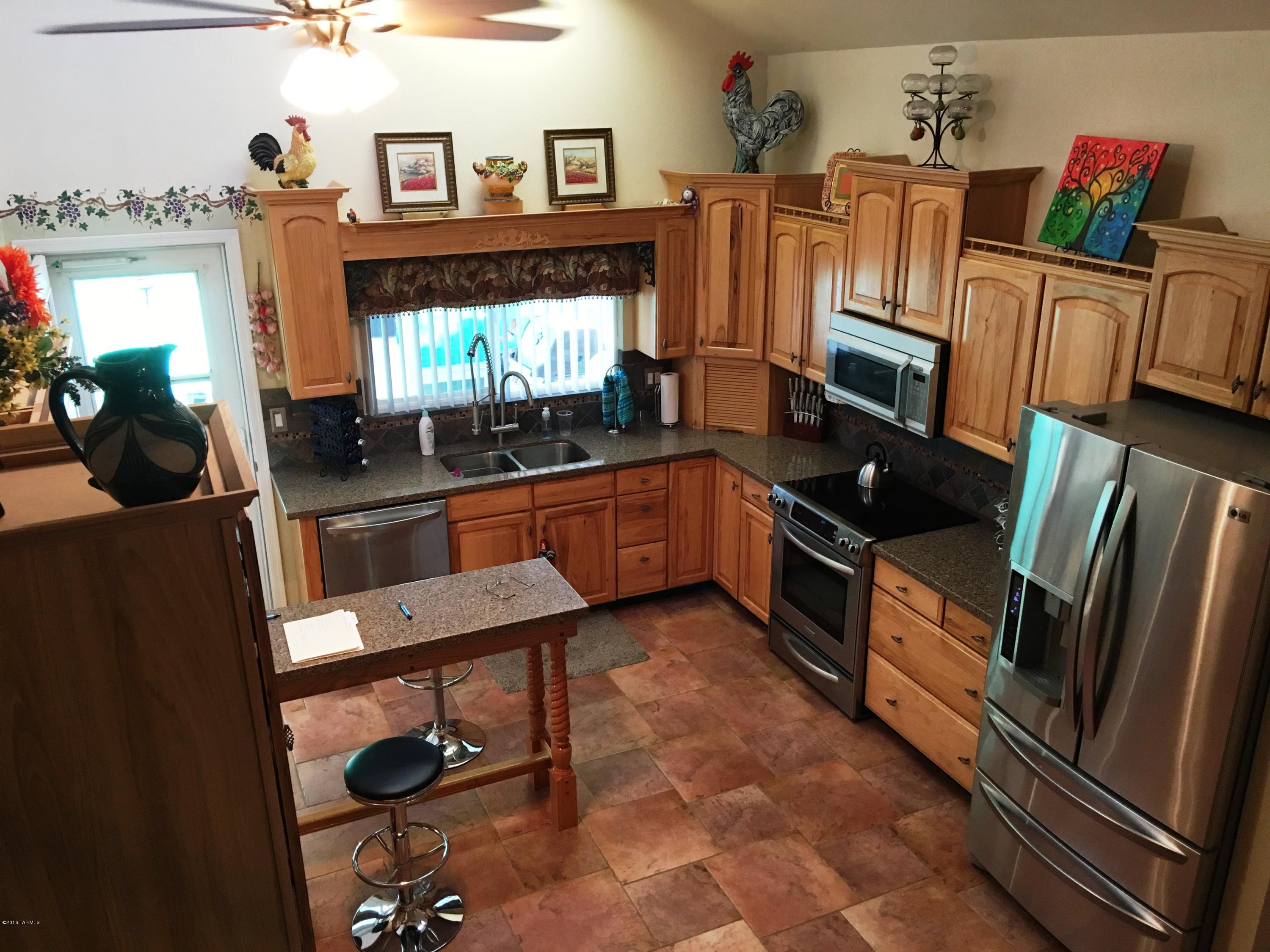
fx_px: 1064
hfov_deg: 61.7
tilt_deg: -19.6
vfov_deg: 48.2
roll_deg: +0.4
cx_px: 635
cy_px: 476
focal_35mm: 29
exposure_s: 1/15
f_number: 2.2
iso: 64
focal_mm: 4.15
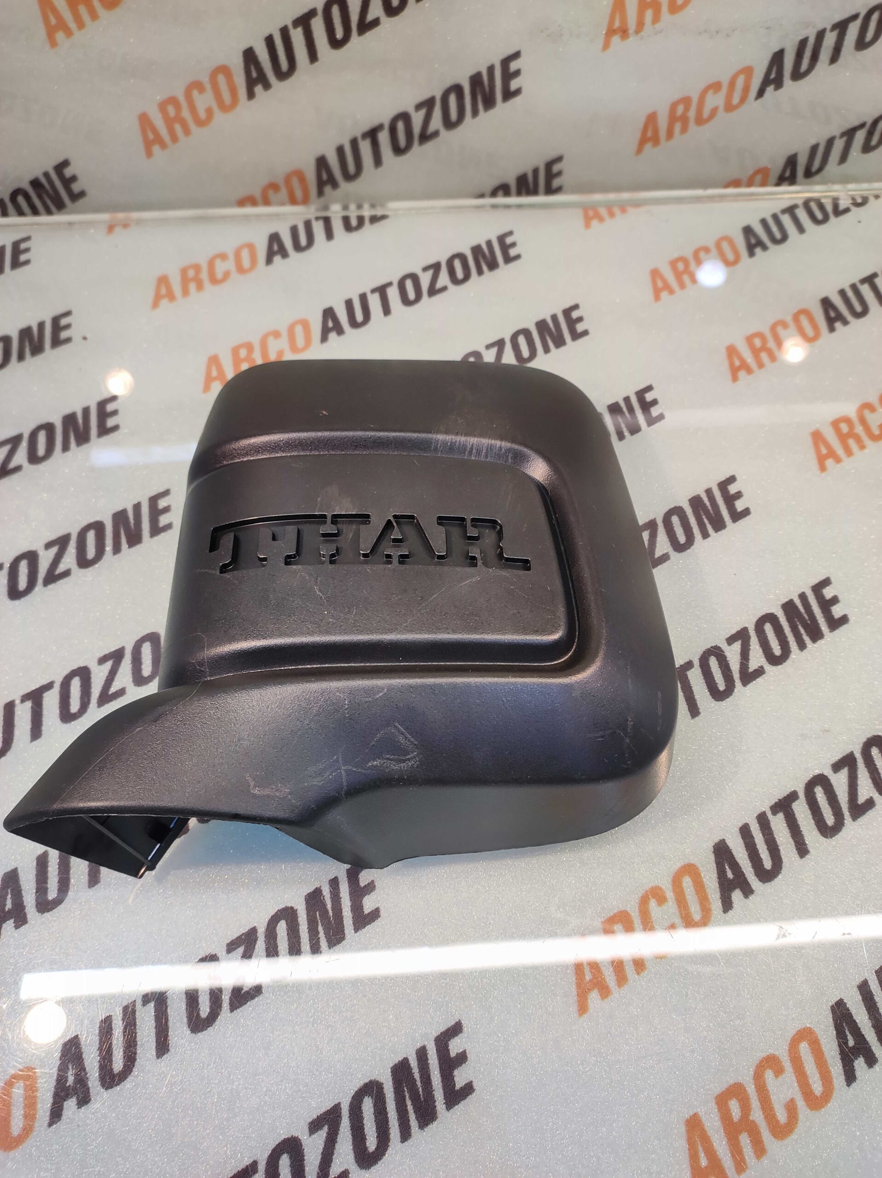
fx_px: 578
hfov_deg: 74.7
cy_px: 589
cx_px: 441
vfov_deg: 91.1
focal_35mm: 17
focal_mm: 4.74
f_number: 1.79
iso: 135
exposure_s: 1/33
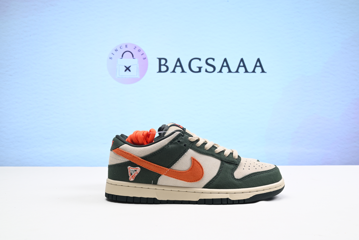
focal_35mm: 37
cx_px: 180
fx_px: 369
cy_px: 120
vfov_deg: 36.0
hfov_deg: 51.9
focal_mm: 37
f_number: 16
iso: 100
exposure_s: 1/2
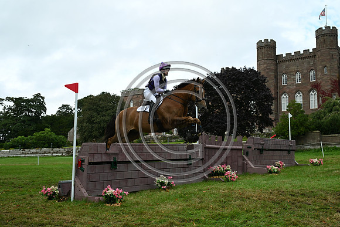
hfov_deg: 48.4
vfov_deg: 33.4
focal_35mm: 40
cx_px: 170
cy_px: 114
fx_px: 378
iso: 500
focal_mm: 40
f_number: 5.6
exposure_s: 1/1250
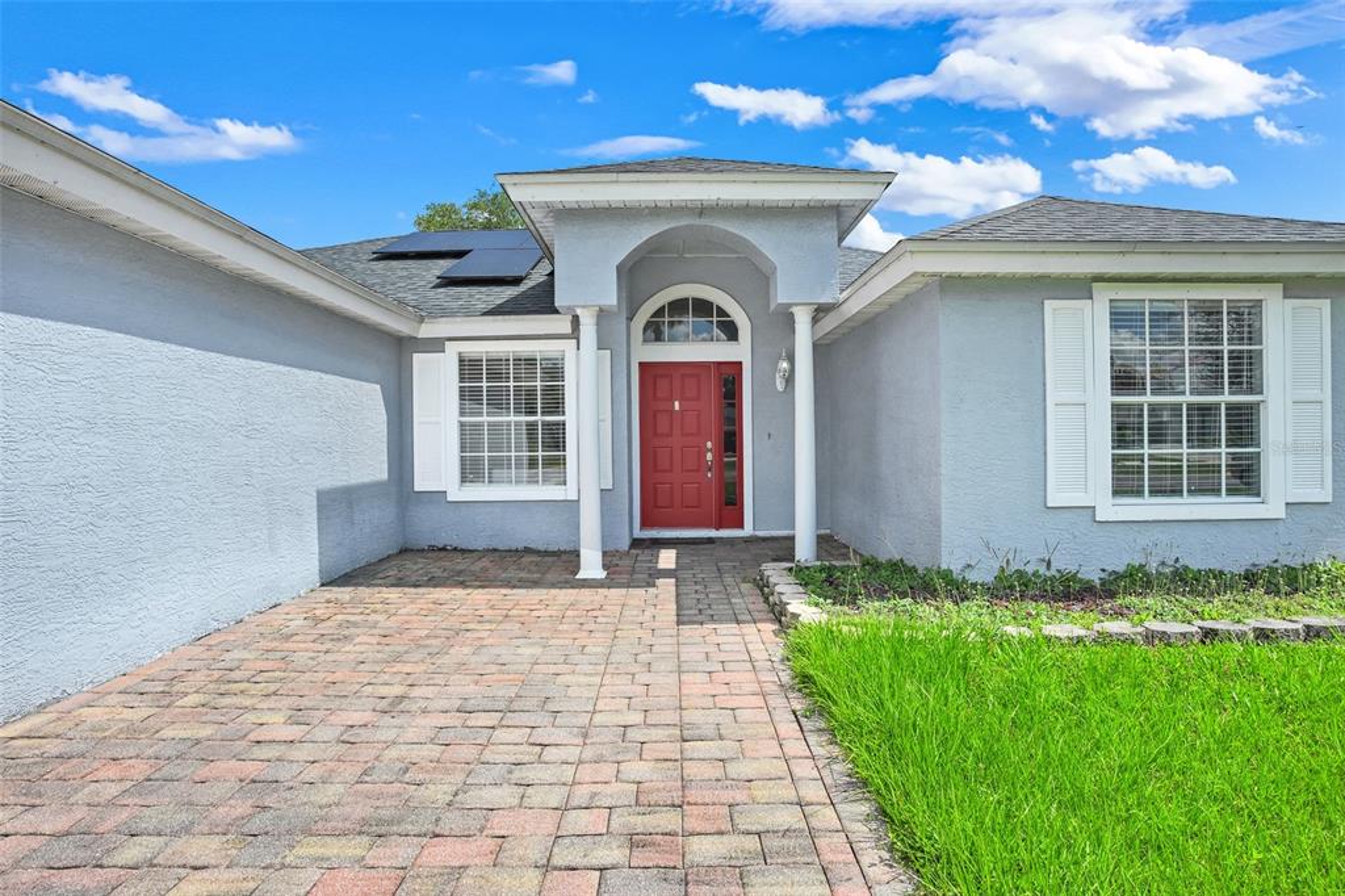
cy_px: 448
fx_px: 635
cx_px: 672
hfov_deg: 93.3
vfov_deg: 70.4
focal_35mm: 17
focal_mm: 17
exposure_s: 1/125
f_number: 9
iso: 250
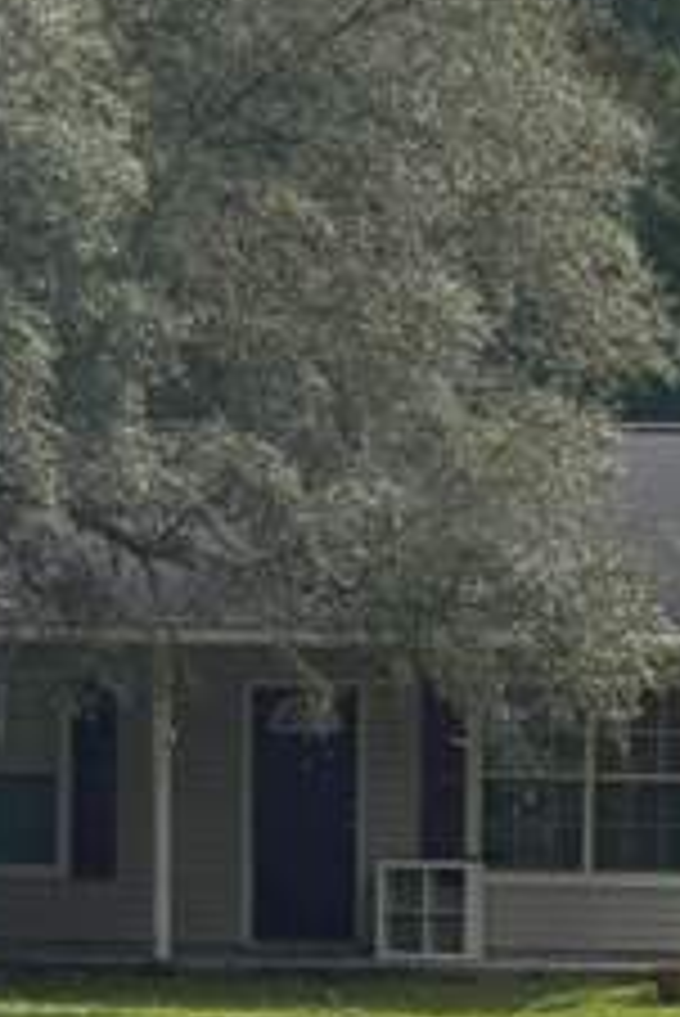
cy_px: 504
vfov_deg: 5.8
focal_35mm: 353
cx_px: 225
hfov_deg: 3.9
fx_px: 9986
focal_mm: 15.66
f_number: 2.8
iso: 50
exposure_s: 1/1130
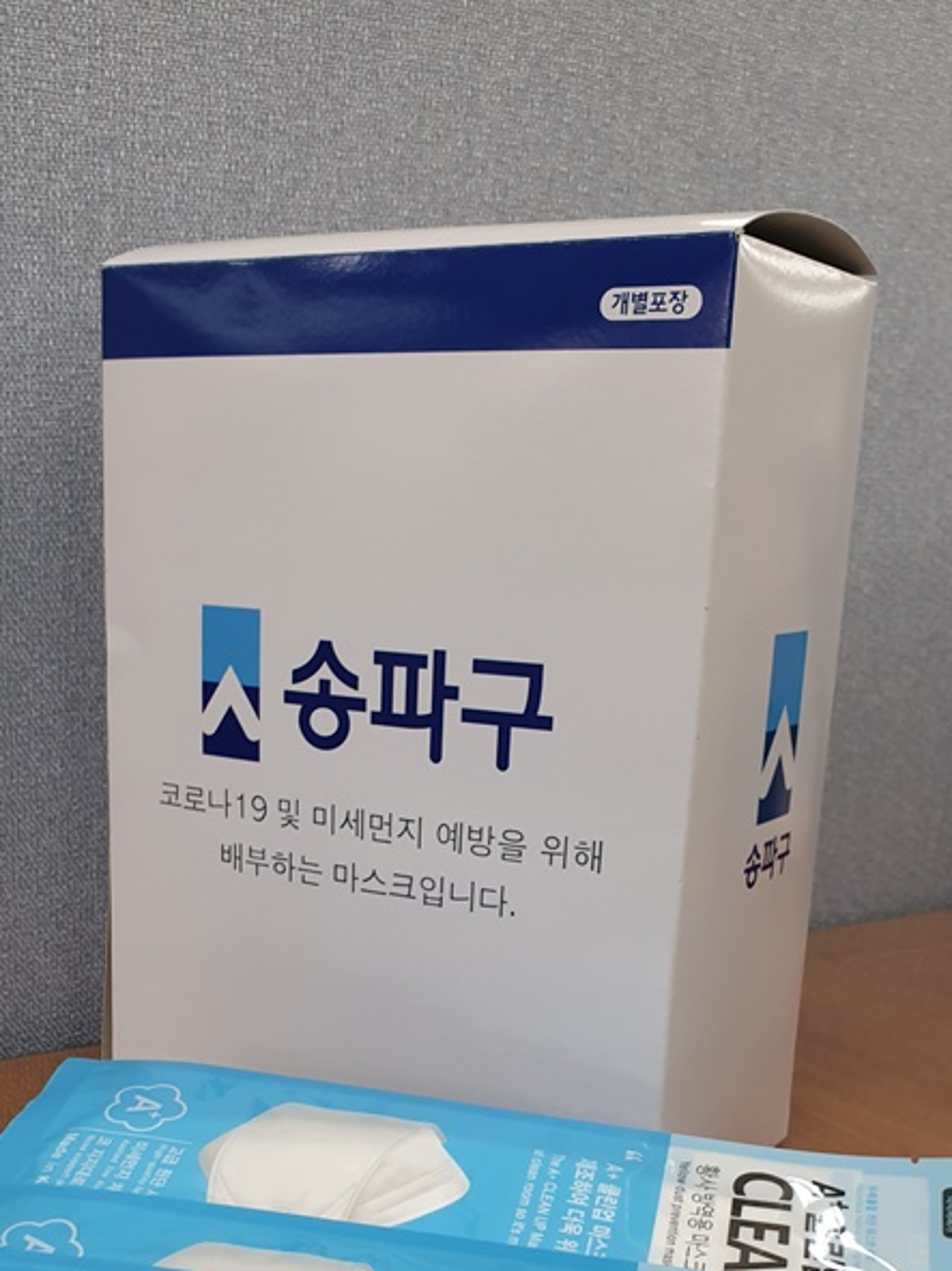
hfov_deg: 32.8
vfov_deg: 41.1
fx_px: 1614
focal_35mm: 44
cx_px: 380
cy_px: 1024
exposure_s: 1/60
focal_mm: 4.3
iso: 100
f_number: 2.4
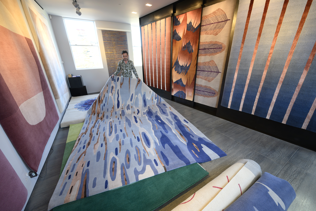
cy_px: 106
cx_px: 158
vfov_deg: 81.2
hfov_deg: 104.3
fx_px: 123
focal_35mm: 14
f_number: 5
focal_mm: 14
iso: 500
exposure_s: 1/50
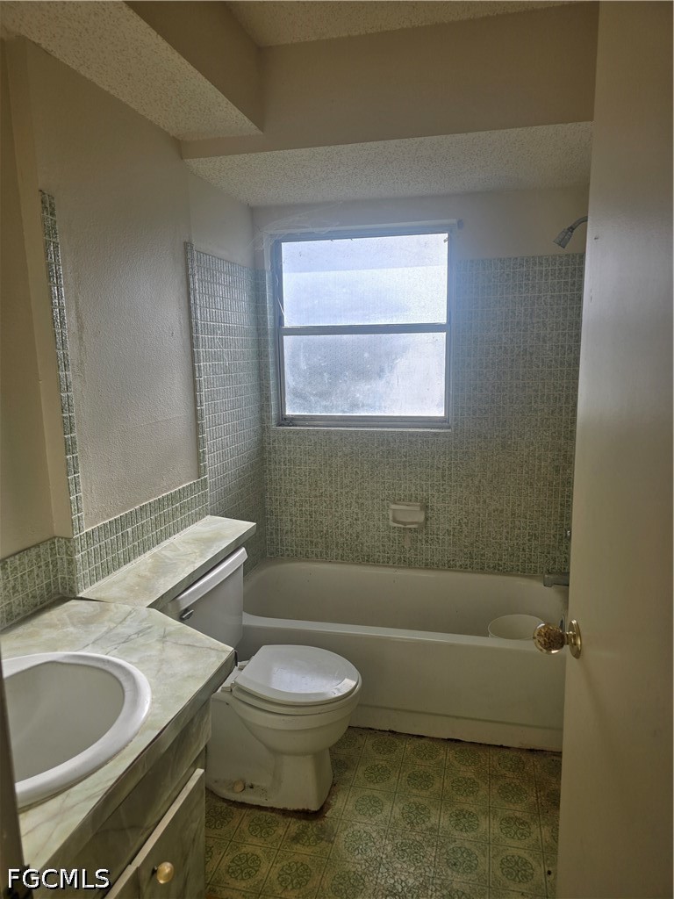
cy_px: 450
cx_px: 337
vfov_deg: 73.9
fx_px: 597
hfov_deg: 58.9
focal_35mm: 23
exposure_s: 1/596
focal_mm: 6.3
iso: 12
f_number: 1.7
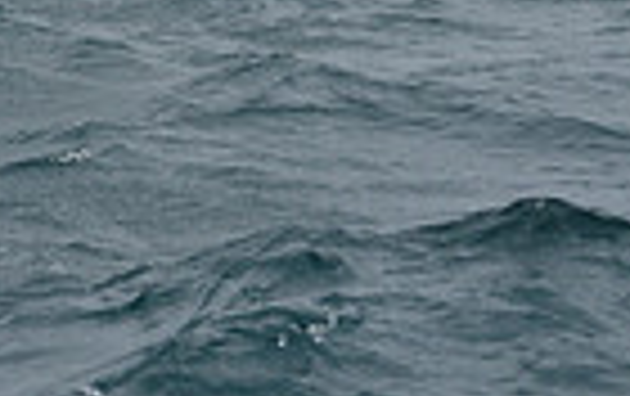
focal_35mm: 295
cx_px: -52
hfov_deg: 7.1
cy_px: -882
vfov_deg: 4.3
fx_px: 5073
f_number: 10
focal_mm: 70
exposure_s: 1/800
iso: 250
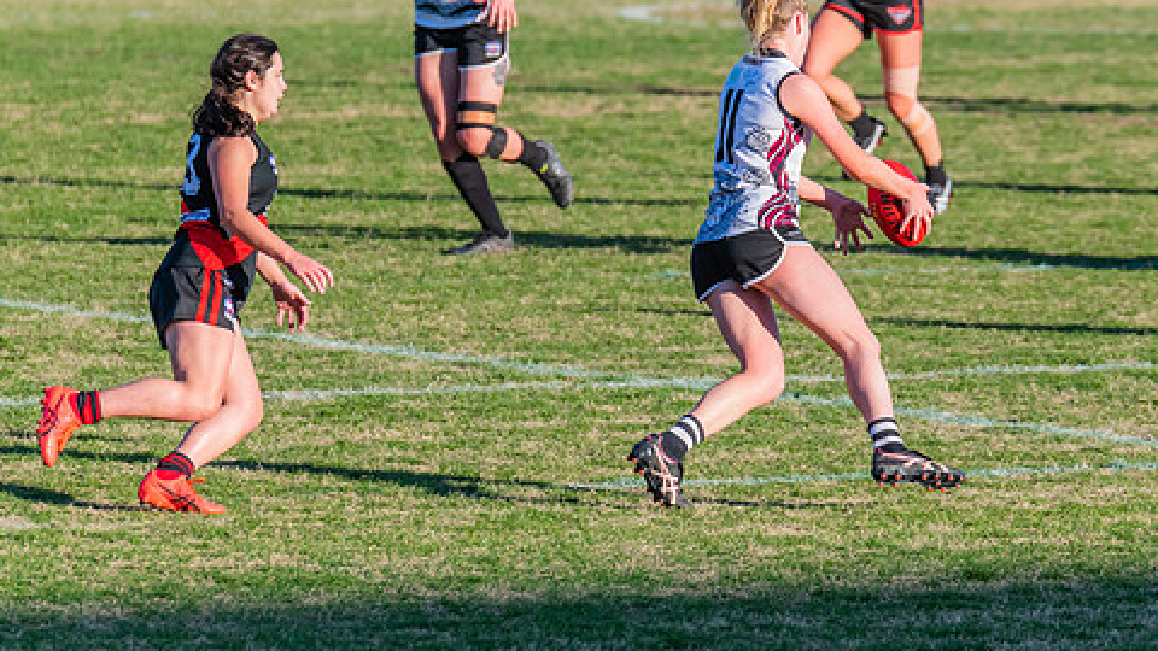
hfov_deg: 3.9
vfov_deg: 2.2
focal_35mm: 558
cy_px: 225
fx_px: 17134
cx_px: 707
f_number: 7.1
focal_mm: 380
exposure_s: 1/1250
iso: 800
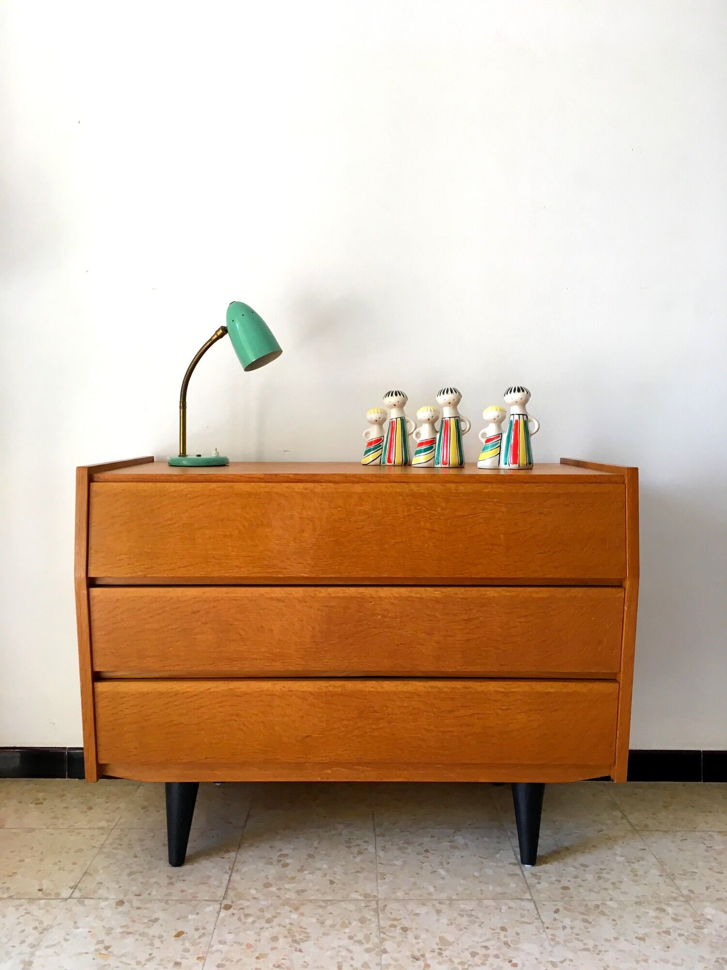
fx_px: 812
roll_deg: +1.0
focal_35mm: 29
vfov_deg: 61.7
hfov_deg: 48.2
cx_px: 364
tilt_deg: -2.2
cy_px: 485
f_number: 2.2
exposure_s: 1/33
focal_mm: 4.15
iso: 25
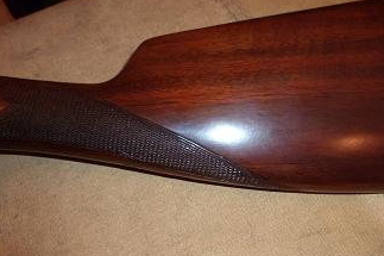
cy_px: 121
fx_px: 416
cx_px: 194
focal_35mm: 39
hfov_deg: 49.6
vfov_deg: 34.2
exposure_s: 1/30
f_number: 3.3
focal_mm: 5
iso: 400
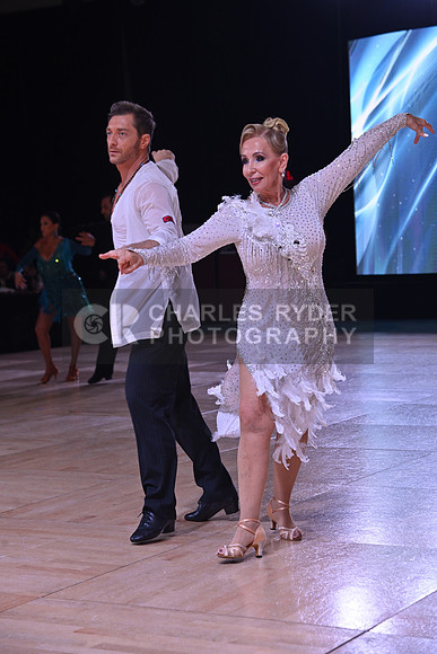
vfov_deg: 26.0
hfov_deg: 17.5
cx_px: 218
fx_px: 1419
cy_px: 327
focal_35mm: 78
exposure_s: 1/320
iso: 800
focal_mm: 78
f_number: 9
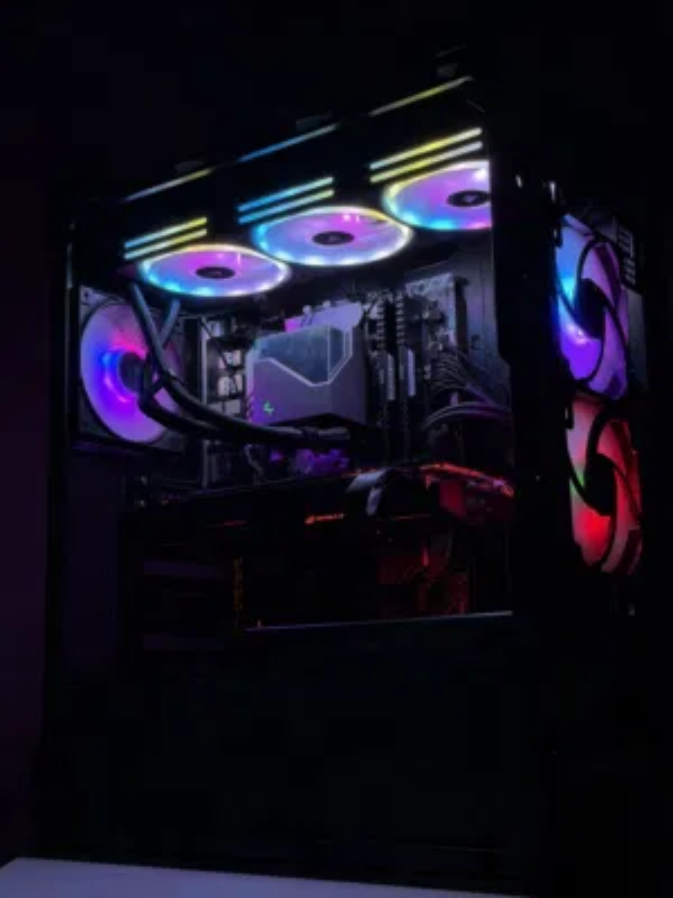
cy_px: 449
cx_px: 336
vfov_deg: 39.7
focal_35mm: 48
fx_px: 1244
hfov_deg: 30.3
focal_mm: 6.76
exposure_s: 1/60
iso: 125
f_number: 1.78
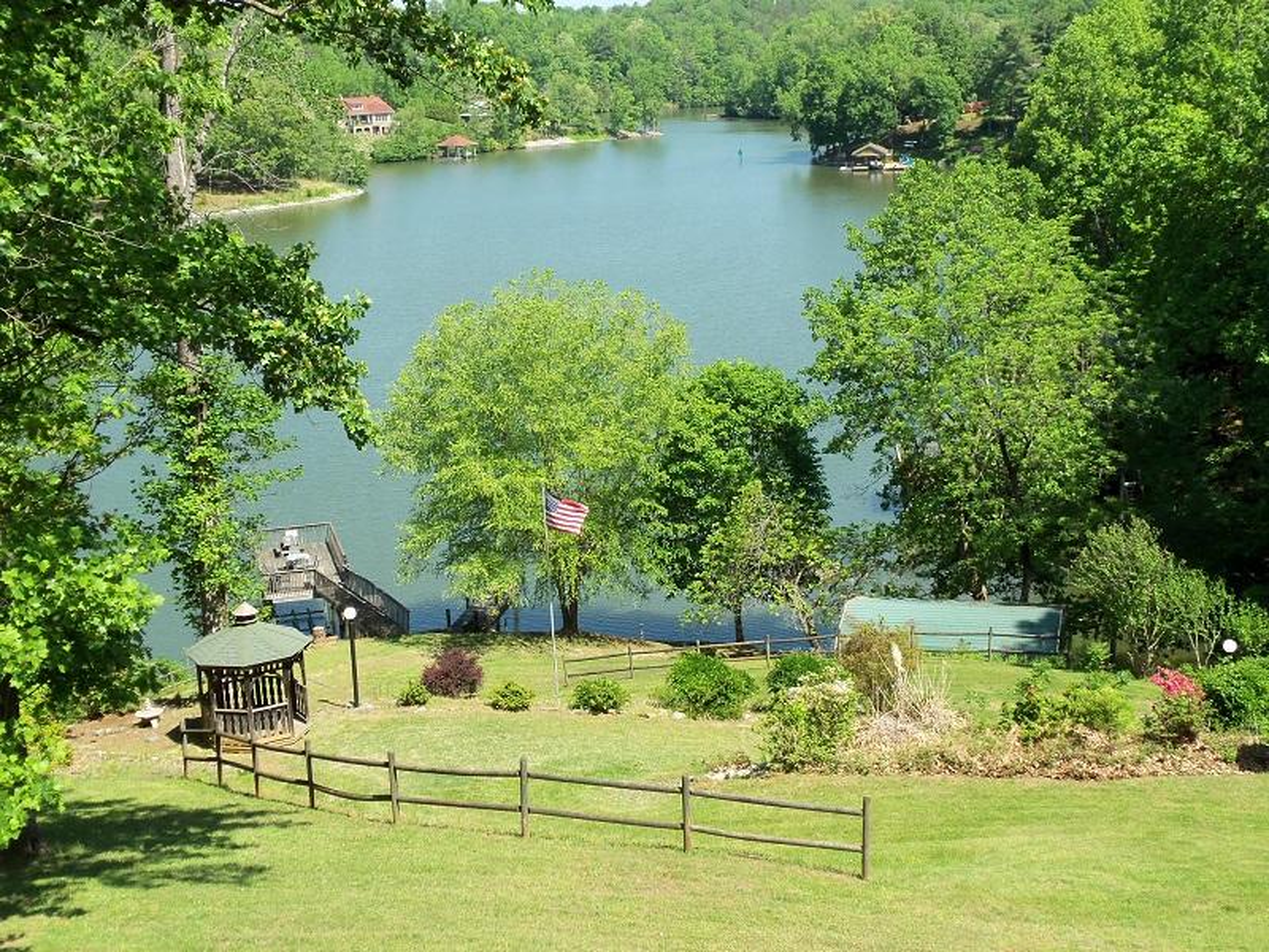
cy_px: 476
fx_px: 1760
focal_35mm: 48
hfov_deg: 39.7
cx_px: 634
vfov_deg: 30.3
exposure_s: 1/400
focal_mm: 8.7
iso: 80
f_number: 3.9
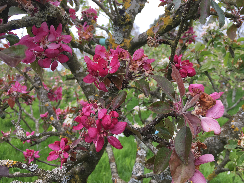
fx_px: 204
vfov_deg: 48.2
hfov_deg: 61.7
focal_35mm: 29
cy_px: 92
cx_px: 122
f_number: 2.2
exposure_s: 1/416
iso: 25
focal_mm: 4.15
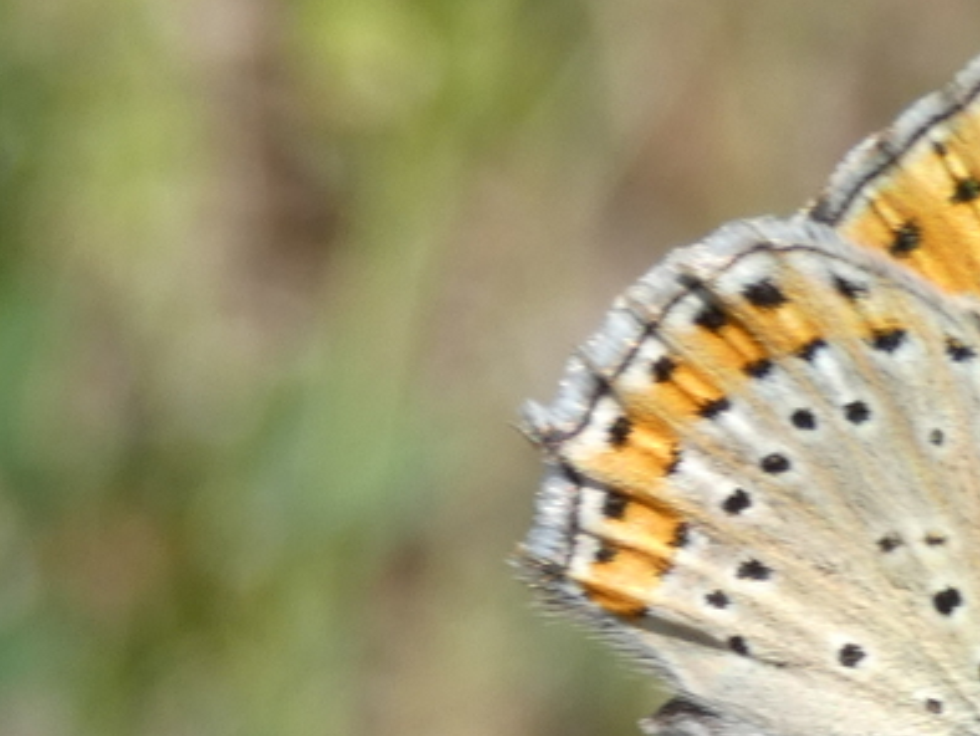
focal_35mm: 253
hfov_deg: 7.8
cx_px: 1029
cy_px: 644
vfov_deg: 5.9
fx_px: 7167
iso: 80
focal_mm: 21
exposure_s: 1/160
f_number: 5.1
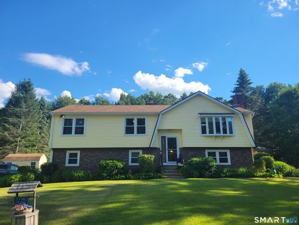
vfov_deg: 53.1
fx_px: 225
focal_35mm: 26
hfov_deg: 67.3
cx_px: 150
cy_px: 112
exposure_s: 1/1480
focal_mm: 5.4
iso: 40
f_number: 1.8
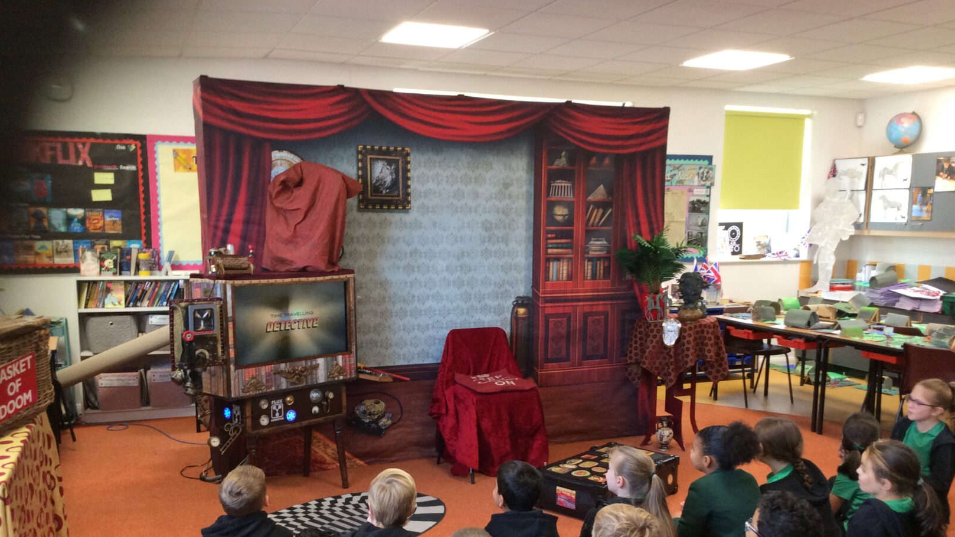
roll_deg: +1.1
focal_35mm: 35
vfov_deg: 33.5
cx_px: 478
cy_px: 343
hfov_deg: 56.6
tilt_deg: -7.5
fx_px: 886
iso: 100
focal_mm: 3.3
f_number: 2.4
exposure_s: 1/25
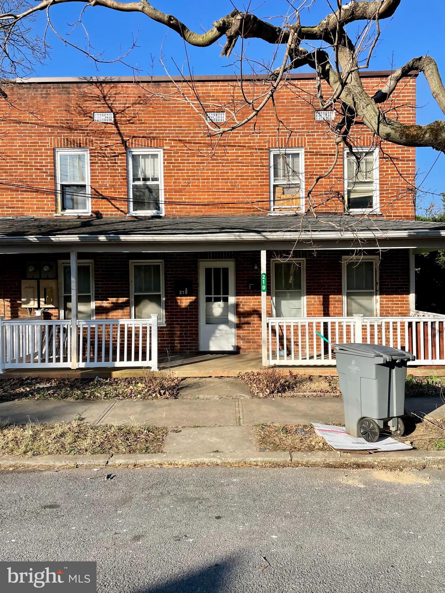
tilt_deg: -0.4
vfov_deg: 67.3
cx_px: 222
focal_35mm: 26
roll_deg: +0.9
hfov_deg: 53.1
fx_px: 446
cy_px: 296
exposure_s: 1/3125
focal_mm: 4.2
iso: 50
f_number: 1.6
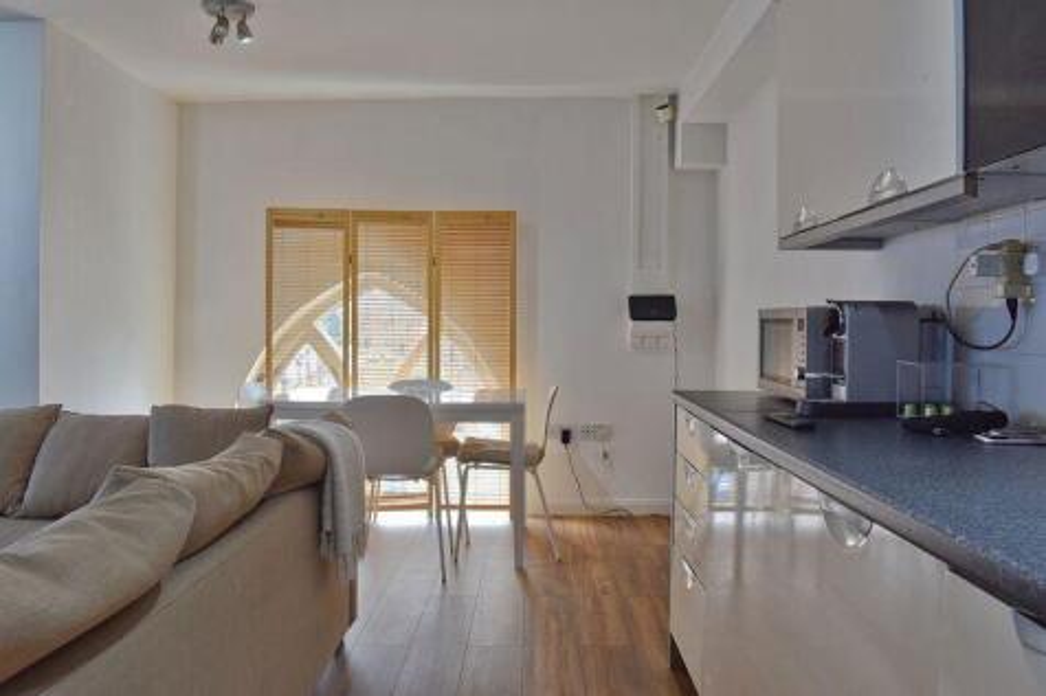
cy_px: 348
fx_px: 784
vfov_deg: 47.9
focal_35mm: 27
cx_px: 523
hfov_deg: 67.4
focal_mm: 18
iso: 200
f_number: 13
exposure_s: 1/3
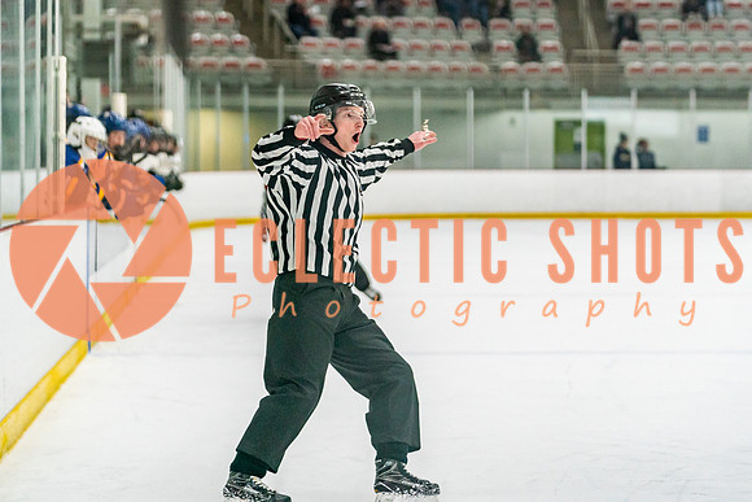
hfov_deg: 16.1
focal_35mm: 127
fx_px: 2657
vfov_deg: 10.8
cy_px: 180
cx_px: 376
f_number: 2.8
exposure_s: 1/1250
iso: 3200
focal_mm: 99
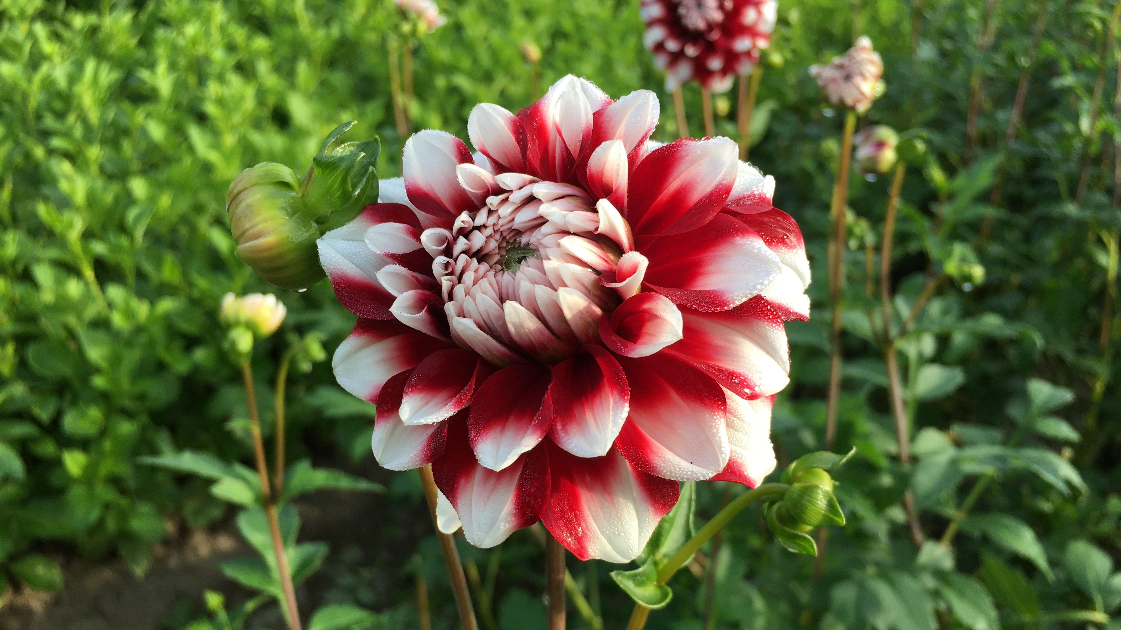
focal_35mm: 32
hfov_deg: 61.0
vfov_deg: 36.5
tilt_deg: -31.7
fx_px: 951
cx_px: 567
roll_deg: -2.7
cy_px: 389
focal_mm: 4.15
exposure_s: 1/282
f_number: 2.2
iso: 25
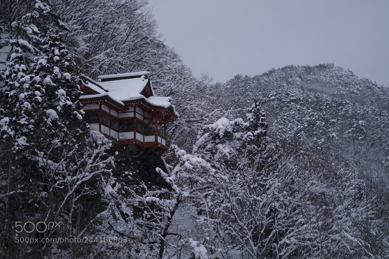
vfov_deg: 15.7
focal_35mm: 87
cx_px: 194
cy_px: 130
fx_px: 940
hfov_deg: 23.4
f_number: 5.6
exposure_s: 1/100
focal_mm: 87
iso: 4000
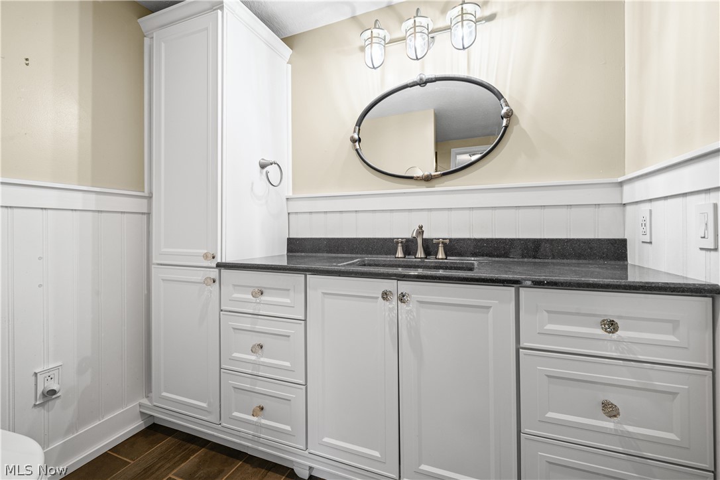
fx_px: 300
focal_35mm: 15
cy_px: 240
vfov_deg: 77.3
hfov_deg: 100.4
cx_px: 360
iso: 250
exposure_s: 1/3
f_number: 9
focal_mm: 15
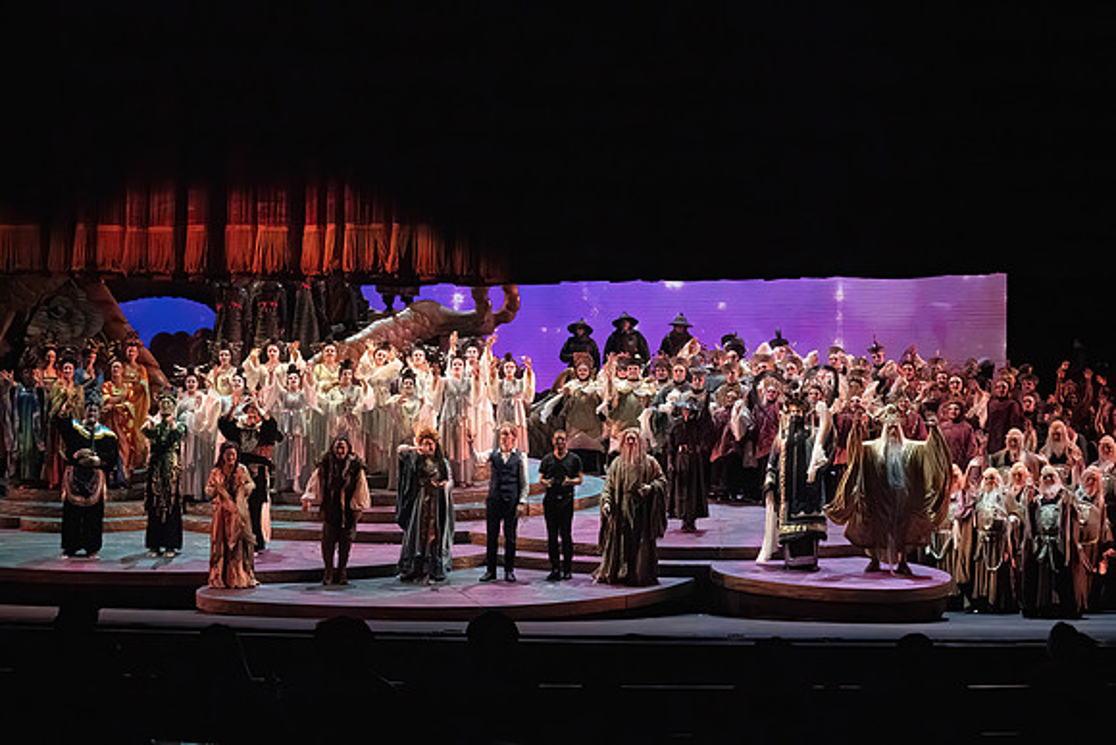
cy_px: 372
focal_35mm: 70
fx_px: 2170
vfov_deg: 19.5
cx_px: 558
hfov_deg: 28.8
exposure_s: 1/1000
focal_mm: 70
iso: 20000
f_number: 10
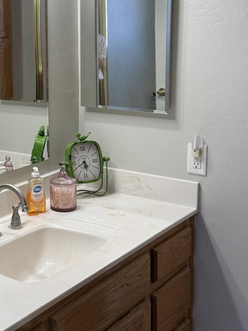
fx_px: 573
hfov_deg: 23.8
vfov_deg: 31.9
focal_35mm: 60
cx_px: 30
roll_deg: +1.2
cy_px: 112
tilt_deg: -9.0
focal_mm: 6.76
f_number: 1.78
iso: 100
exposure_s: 1/120
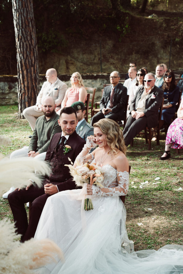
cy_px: 137
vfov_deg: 33.9
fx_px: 450
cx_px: 92
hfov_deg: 23.0
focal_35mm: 59
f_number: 4.5
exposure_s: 1/1000
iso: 640
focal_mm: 59
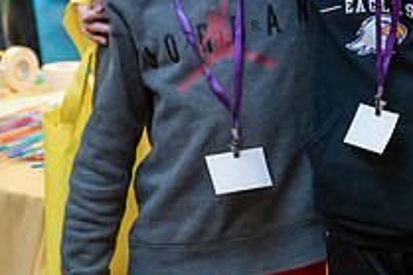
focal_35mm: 153
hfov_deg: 13.4
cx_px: 330
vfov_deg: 8.9
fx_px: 1754
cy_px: -45
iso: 2000
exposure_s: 1/200
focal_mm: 55
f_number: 3.2
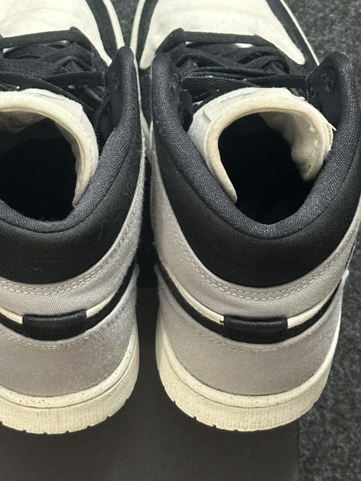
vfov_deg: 20.3
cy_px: 129
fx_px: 1335
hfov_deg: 15.4
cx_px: 120
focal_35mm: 96
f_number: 1.78
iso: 400
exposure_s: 1/25
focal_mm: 6.86
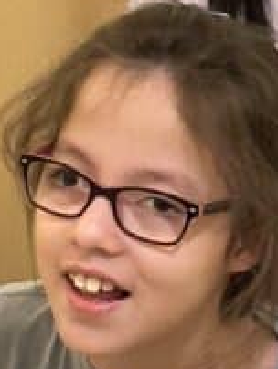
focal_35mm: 243
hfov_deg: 6.1
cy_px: 186
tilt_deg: -14.9
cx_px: 139
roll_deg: -0.1
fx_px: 2597
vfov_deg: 8.1
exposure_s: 1/33
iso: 250
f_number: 1.78
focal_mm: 6.86
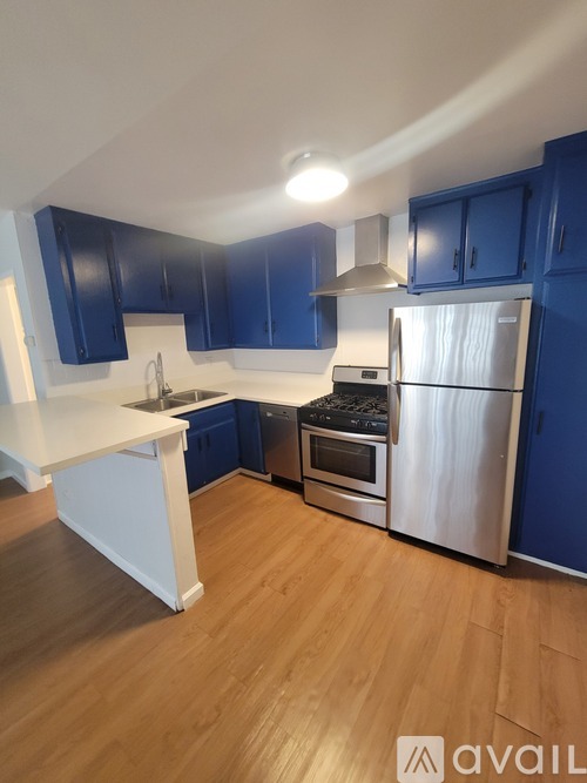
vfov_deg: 106.2
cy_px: 392
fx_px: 294
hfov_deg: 89.9
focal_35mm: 13
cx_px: 294
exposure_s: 1/30
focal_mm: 2.2
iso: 500
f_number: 2.2
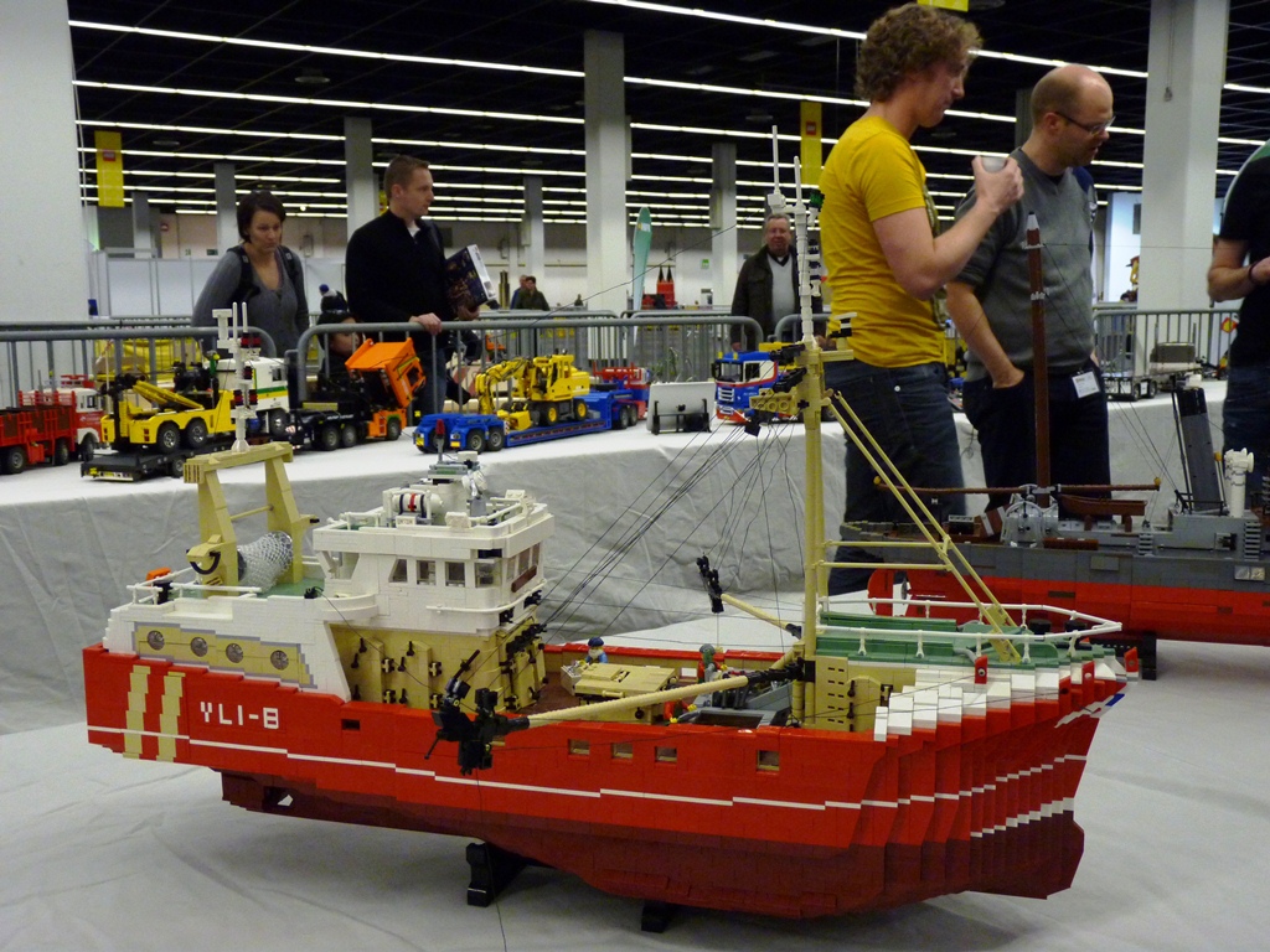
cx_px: 635
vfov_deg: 39.7
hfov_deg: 51.4
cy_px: 476
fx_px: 1321
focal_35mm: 36
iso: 320
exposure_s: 1/30
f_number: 3
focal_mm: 6.4
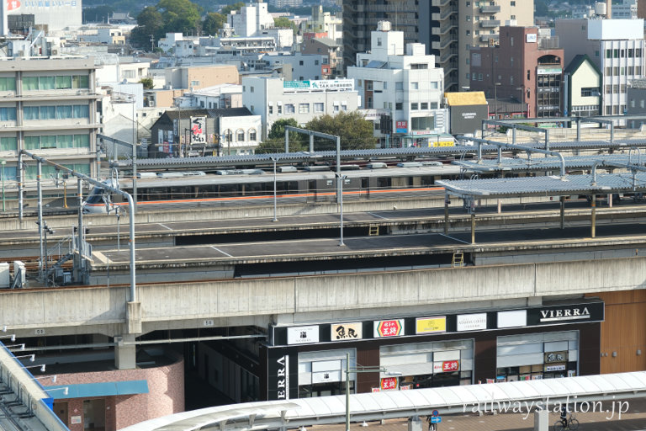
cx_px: 323
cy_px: 216
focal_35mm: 83
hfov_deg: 24.5
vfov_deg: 16.5
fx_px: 1489
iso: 160
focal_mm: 55
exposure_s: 1/120
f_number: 7.1
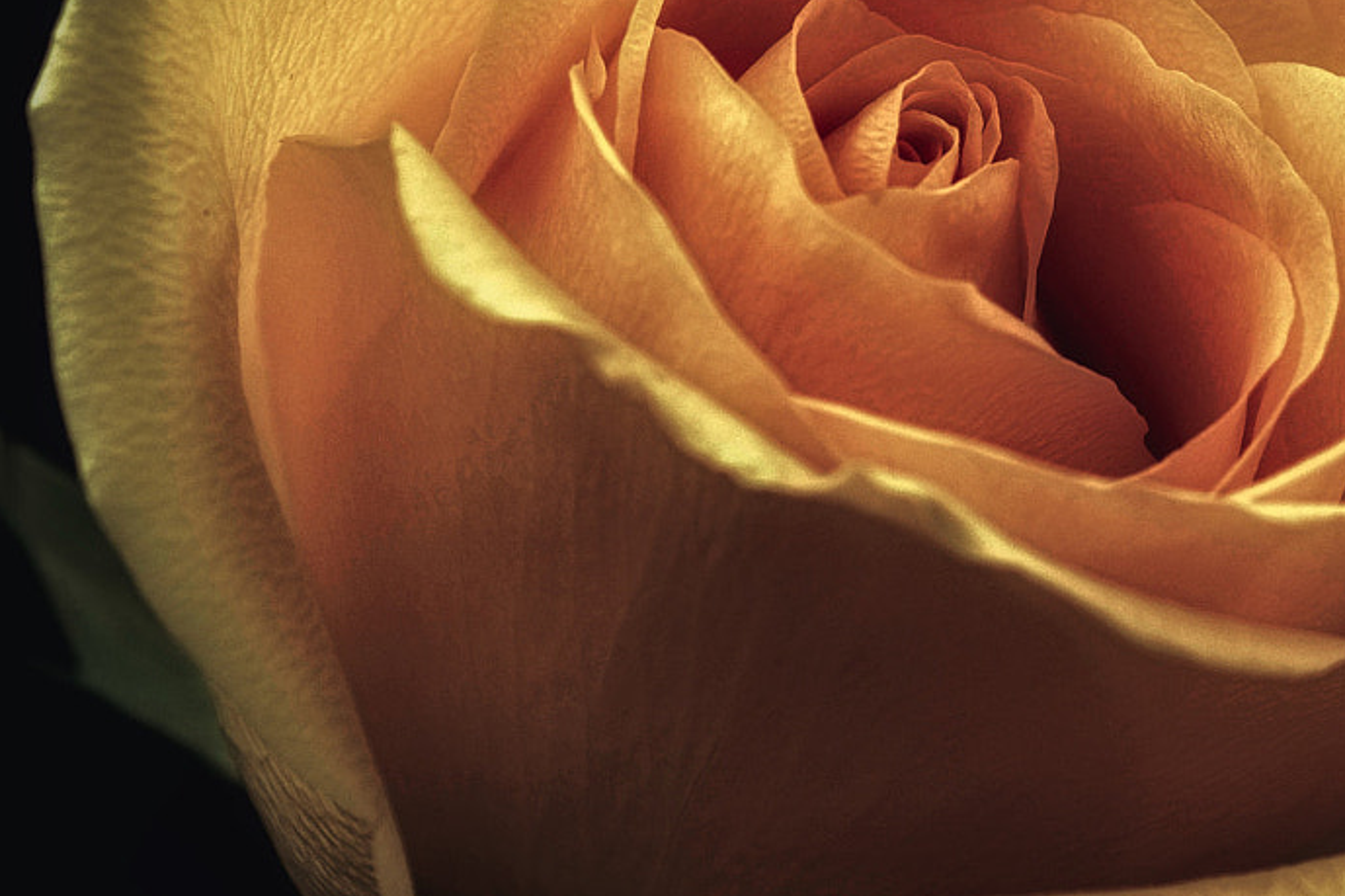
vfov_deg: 3.9
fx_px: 12998
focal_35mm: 348
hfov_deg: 5.9
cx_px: 949
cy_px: 308
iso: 100
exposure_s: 1/500
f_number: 5
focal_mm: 100
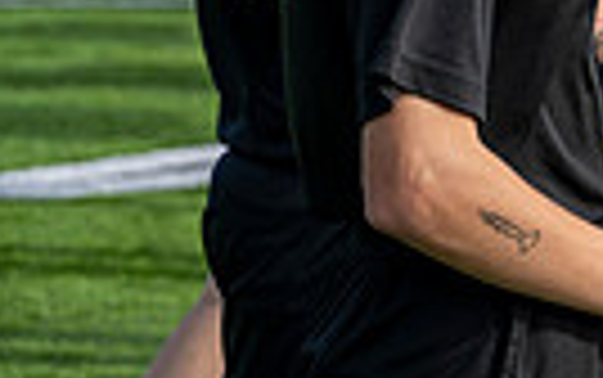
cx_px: 1246
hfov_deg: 6.6
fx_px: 5066
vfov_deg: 4.2
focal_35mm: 308
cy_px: -232
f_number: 4.5
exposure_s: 1/250
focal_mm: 70
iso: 80
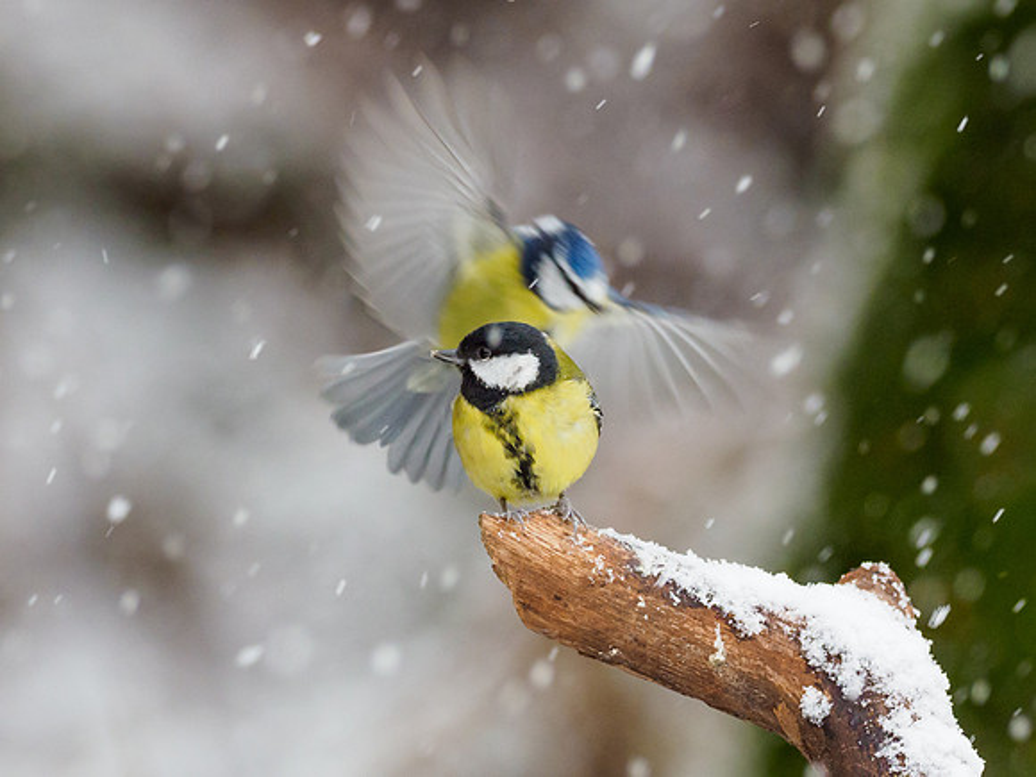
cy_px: 385
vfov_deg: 1.5
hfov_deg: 2.0
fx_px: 30406
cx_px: 559
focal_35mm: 1016
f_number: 4.5
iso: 1250
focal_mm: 300
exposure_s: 1/320
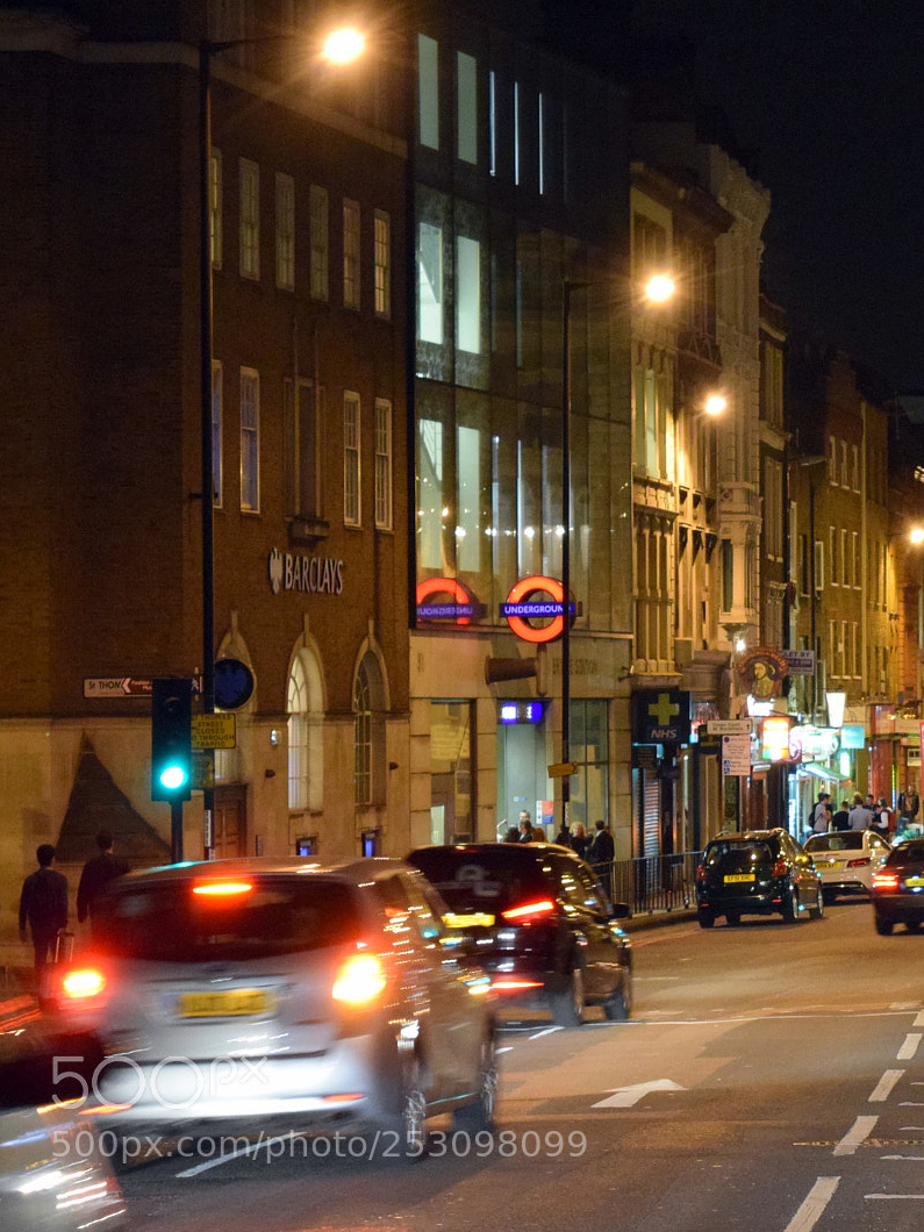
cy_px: 617
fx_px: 4261
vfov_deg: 16.5
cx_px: 909
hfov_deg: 12.2
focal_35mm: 120
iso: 3200
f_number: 5.6
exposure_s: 1/20
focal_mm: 55
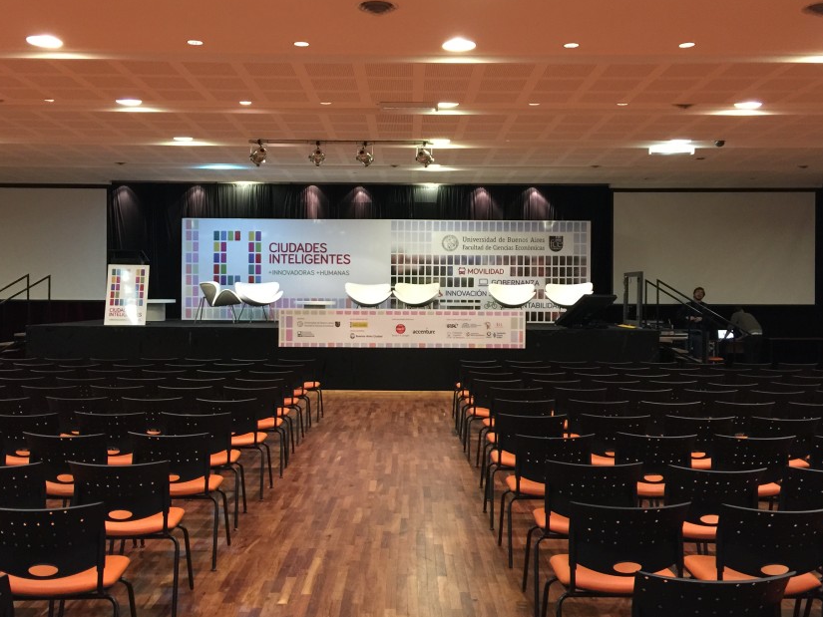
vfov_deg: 39.7
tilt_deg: +0.6
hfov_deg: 51.3
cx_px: 407
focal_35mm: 36
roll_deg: +0.3
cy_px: 305
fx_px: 856
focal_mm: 4.15
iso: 125
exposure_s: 1/8
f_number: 2.2
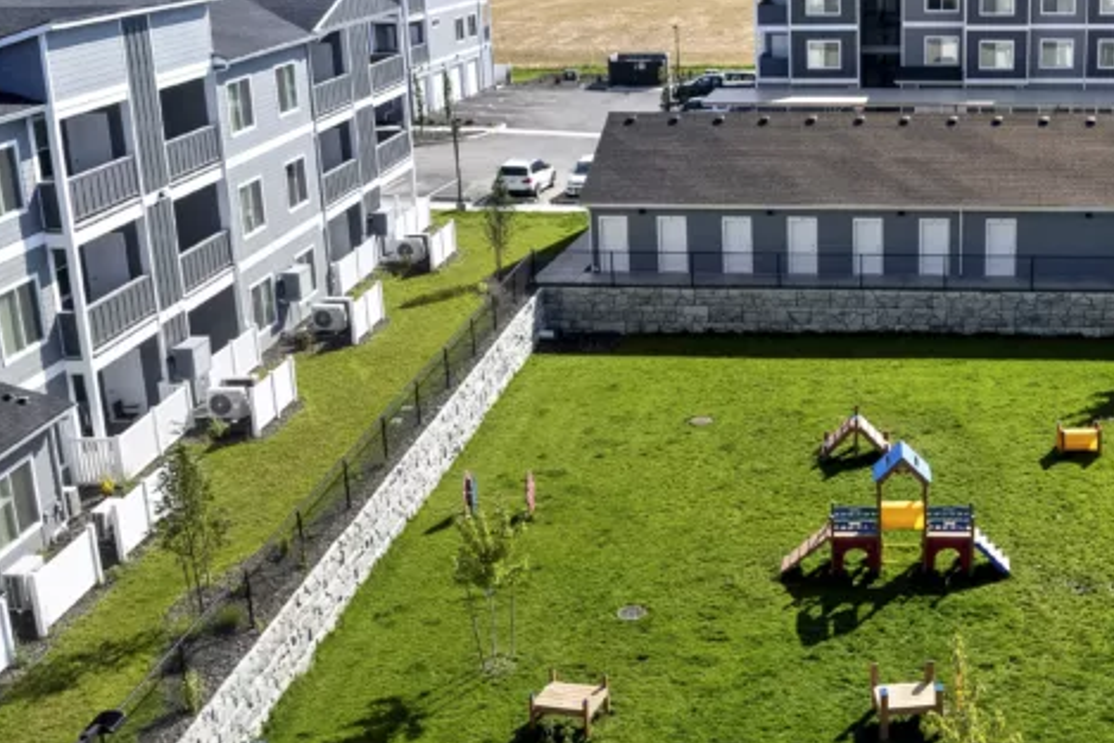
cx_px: 857
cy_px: 342
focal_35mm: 48
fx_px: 1486
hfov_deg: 39.8
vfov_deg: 28.1
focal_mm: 8.38
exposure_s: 1/2500
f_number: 2.8
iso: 100
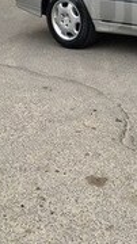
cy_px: 9
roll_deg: -1.5
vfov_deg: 23.6
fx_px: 563
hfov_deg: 13.2
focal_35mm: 87
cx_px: 195
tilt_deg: -12.4
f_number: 2.2
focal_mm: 4.15
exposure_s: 1/530
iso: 25
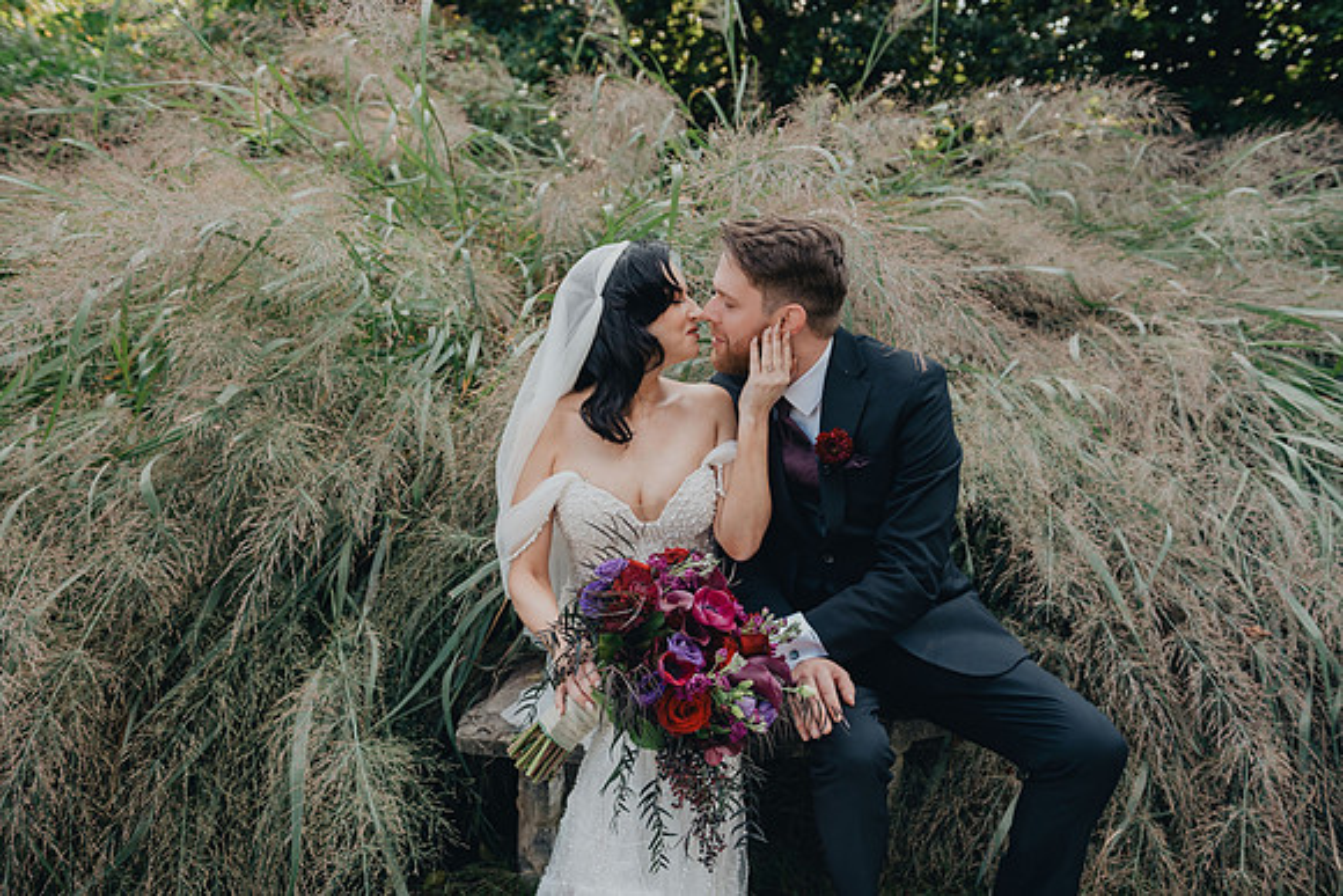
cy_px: 448
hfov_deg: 63.6
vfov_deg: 45.0
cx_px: 672
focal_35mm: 29
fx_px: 1082
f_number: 4
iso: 400
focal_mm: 29
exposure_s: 1/250
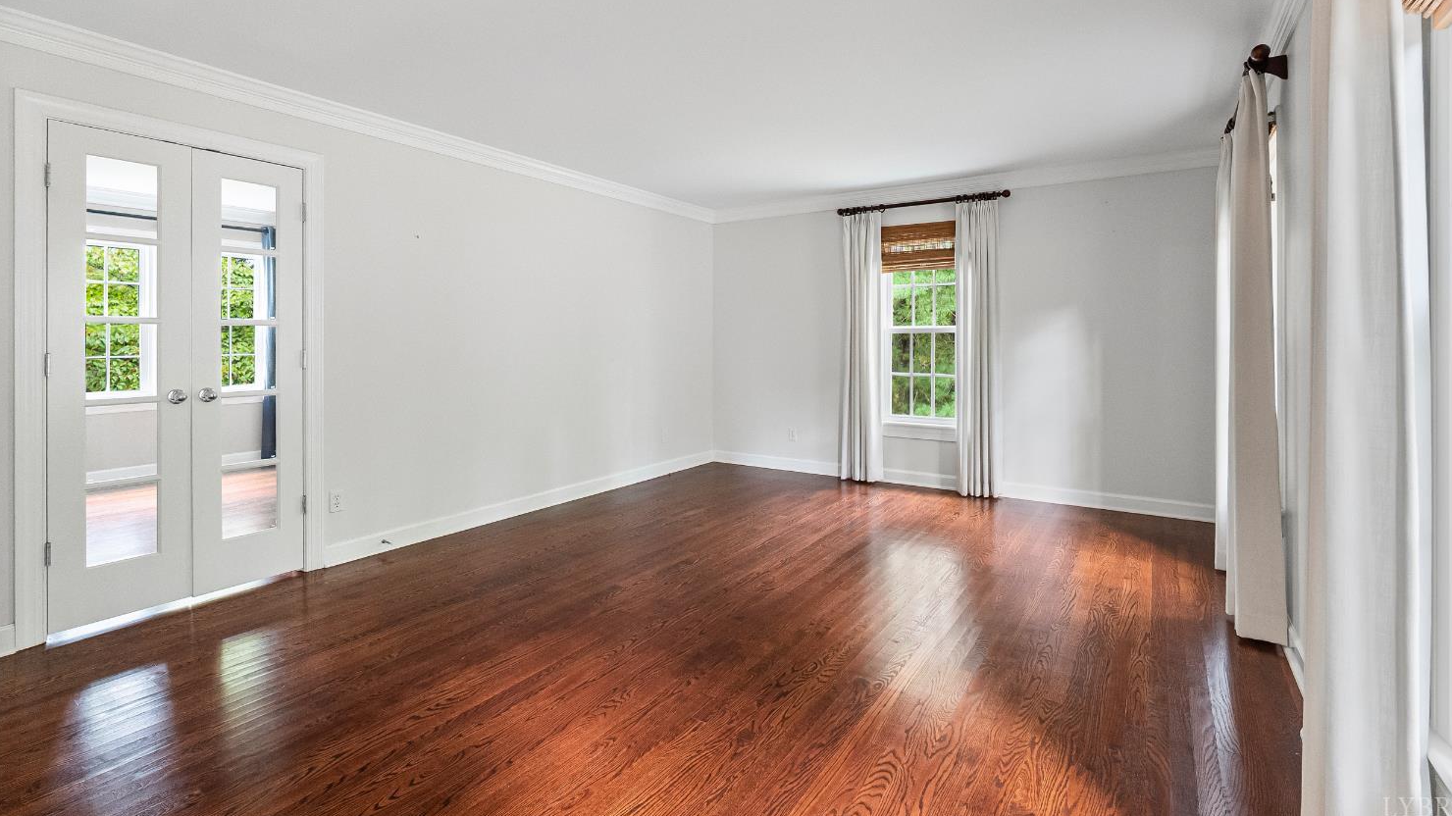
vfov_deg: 63.5
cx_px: 730
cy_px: 337
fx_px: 654
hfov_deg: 95.9
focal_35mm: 17
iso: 2000
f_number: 8
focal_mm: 16
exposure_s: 1/3
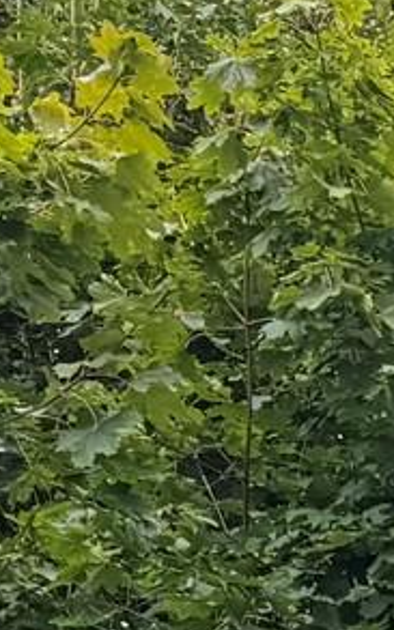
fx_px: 3060
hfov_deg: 6.9
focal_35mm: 178
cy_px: 1501
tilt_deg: +2.2
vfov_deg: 10.3
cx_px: 965
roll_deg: +1.4
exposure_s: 1/920
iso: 80
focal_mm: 6.76
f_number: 1.78
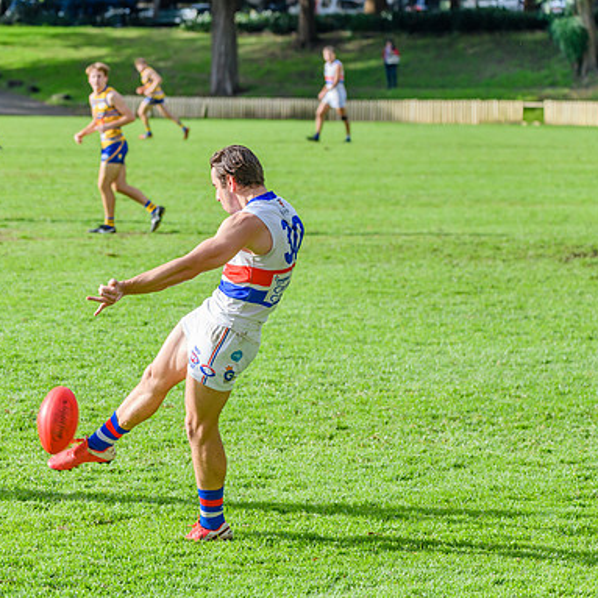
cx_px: 170
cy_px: 305
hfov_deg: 8.8
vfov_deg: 8.8
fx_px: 3870
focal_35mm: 198
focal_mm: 150
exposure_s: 1/1600
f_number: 7.1
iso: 800
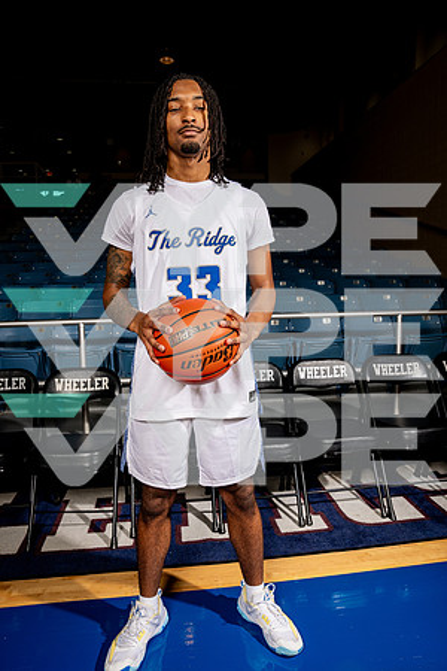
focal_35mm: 24
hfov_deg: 53.1
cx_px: 224
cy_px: 336
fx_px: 447
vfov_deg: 73.7
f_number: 7.1
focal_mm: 24
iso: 250
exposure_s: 1/125
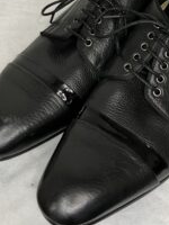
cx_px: 115
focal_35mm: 56
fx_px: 365
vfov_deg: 32.9
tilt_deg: -47.7
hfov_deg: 25.9
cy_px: 29
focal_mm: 3.99
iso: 100
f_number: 1.8
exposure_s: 1/50
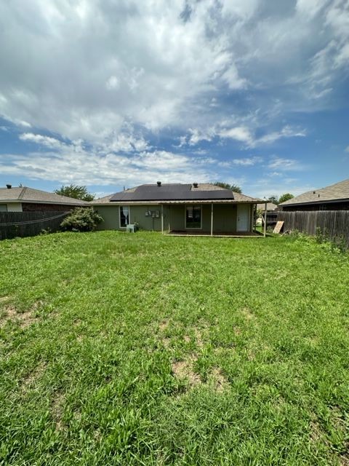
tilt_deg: -6.2
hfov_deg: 85.7
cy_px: 233
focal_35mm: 14
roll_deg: +0.7
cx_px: 174
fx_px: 188
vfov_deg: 102.1
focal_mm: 2.22
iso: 50
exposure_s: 1/2353
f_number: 2.2
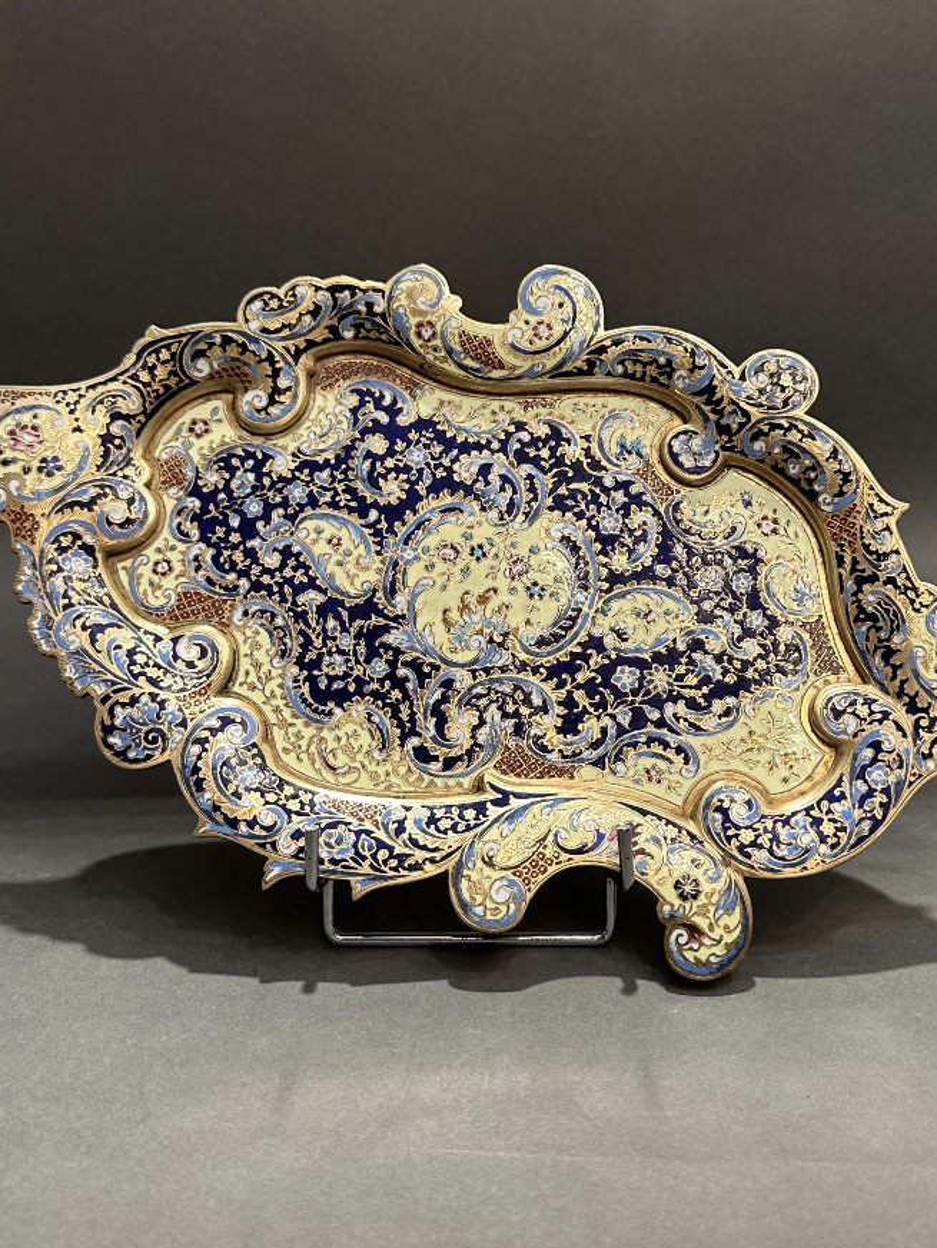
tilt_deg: -15.4
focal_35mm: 33
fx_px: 1191
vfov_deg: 55.3
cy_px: 572
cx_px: 495
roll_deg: -1.1
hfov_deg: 42.9
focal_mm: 6.86
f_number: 1.78
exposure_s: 1/100
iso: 160
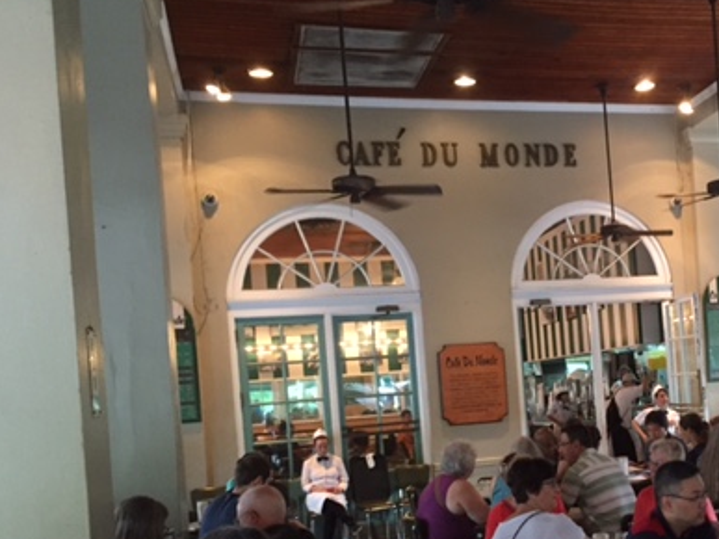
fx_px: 997
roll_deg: +4.2
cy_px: 388
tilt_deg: -0.5
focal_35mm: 48
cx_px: 583
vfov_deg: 29.9
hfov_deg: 38.1
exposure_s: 1/30
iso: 200
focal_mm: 4.15
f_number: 2.2
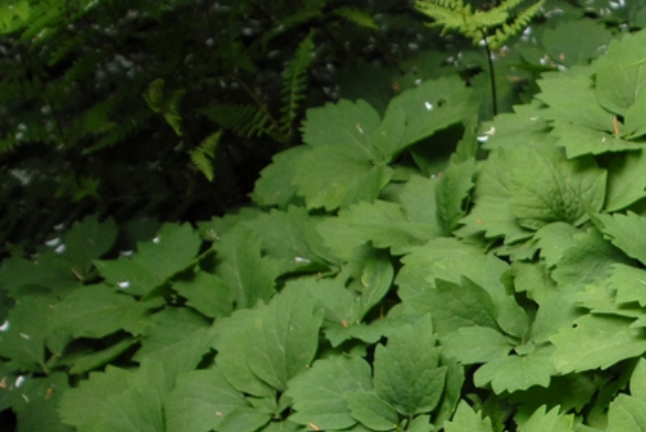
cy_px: 436
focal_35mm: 102
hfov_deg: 19.1
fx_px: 1832
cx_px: 726
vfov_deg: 13.3
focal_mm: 28
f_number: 5.6
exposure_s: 1/125
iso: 400
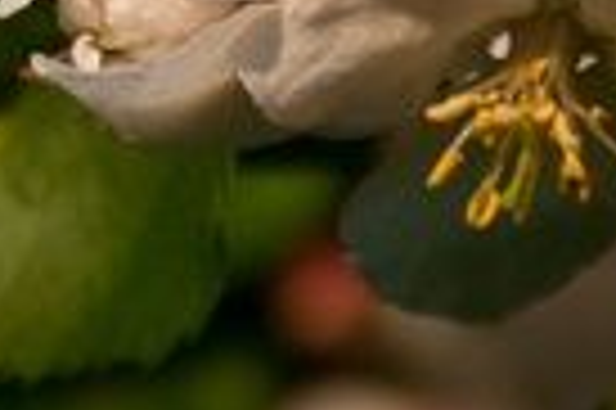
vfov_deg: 0.9
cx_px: 247
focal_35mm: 1538
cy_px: -372
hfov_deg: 1.3
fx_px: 26285
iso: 200
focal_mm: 200
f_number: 5.6
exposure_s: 1/500
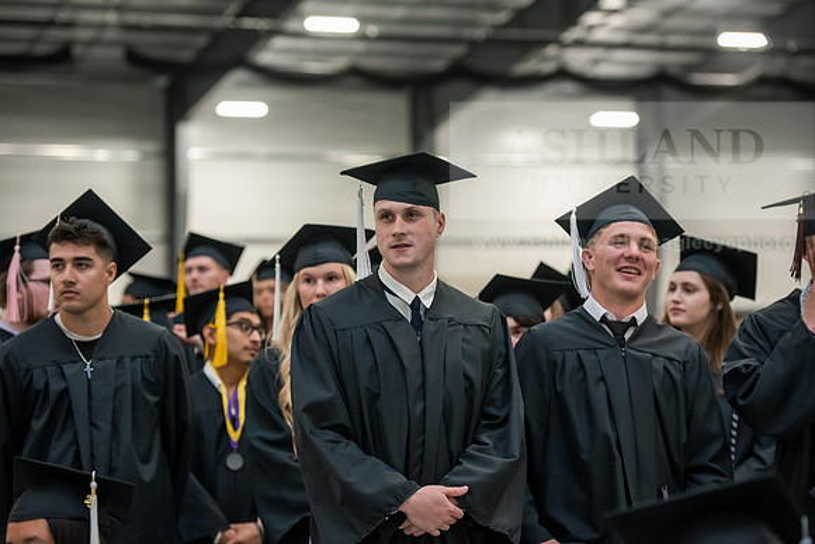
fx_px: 2310
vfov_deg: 13.4
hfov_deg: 20.0
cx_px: 408
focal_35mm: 102
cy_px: 272
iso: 3200
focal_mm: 102
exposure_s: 1/200
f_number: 3.5
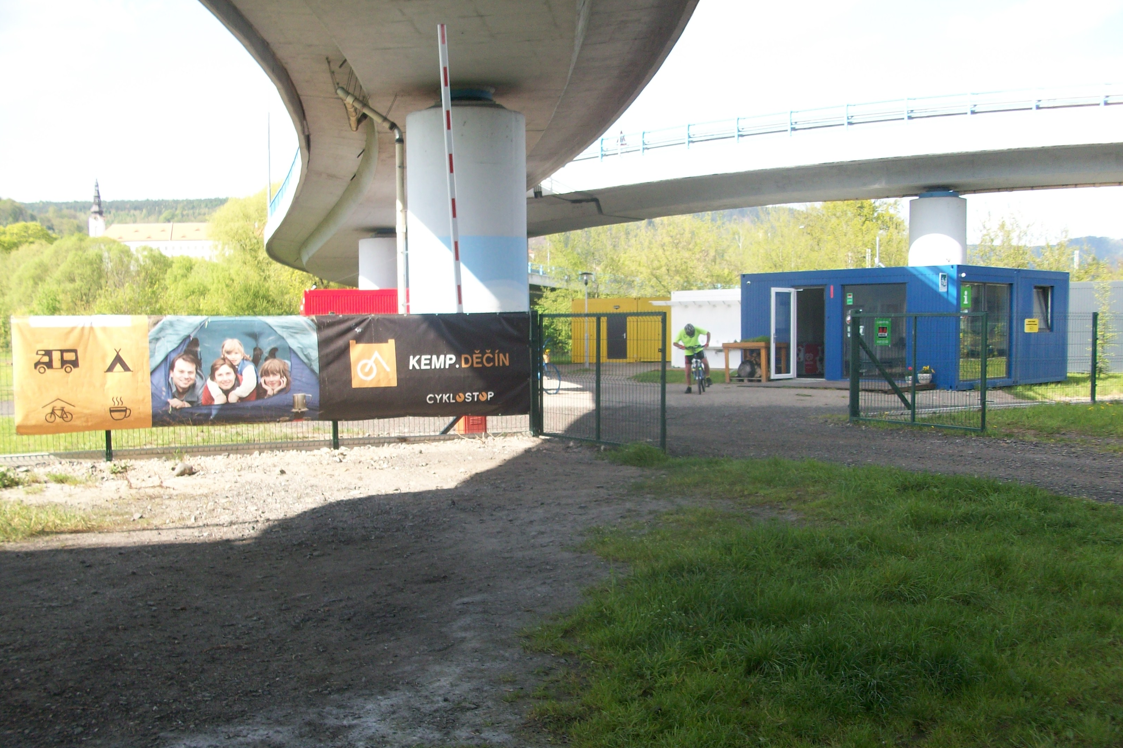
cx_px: 569
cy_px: 391
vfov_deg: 36.9
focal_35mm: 36
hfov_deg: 53.1
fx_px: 1123
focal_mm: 5.7
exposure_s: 1/287
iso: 64
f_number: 2.8
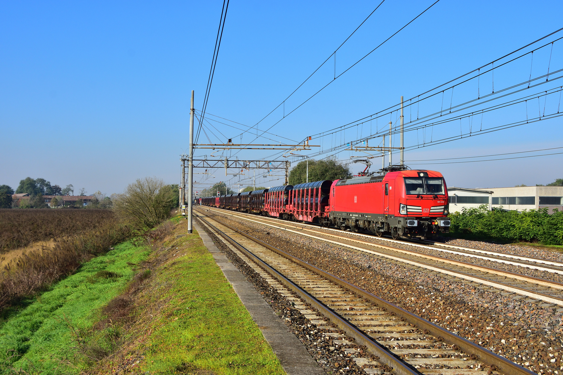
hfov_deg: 45.0
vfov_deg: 30.8
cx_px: 282
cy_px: 188
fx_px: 680
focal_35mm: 44
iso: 250
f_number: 7.1
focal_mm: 29
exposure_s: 1/800
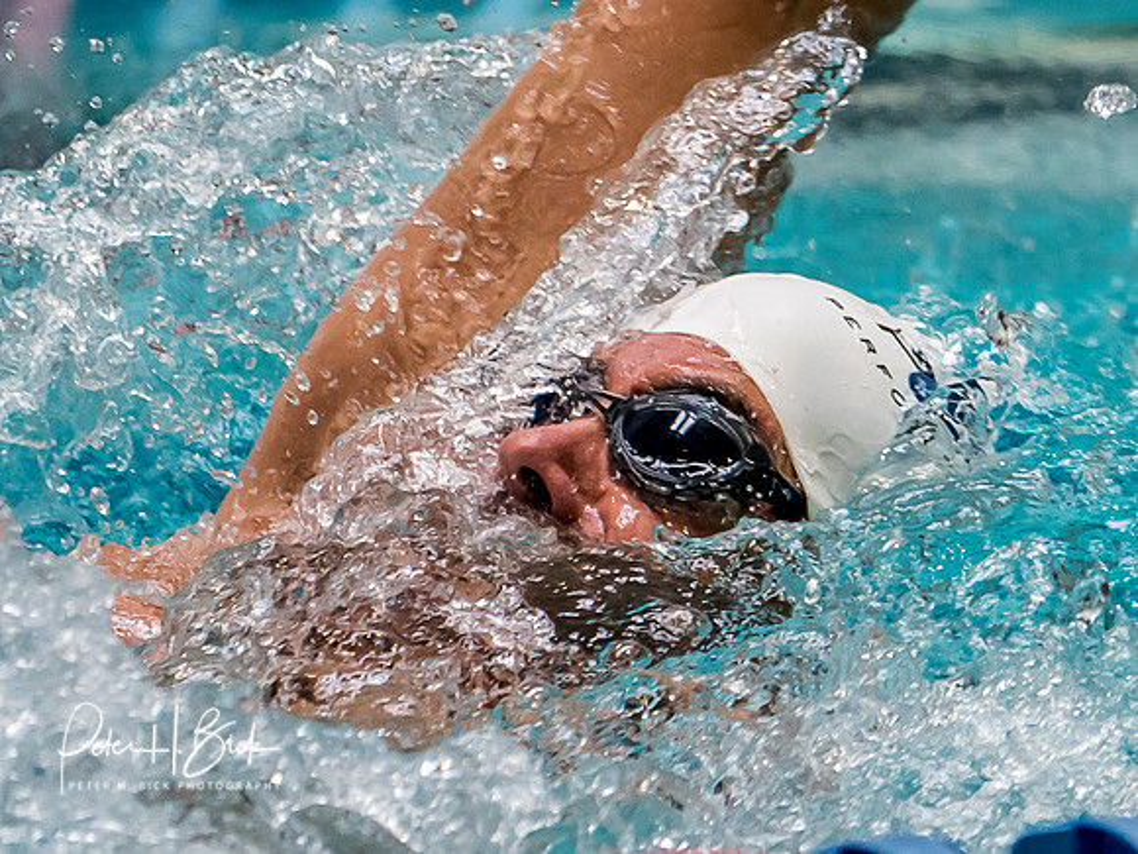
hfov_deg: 1.8
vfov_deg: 1.3
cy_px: 184
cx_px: 660
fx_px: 36241
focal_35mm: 1102
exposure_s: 1/1000
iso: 1600
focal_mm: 200
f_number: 2.8
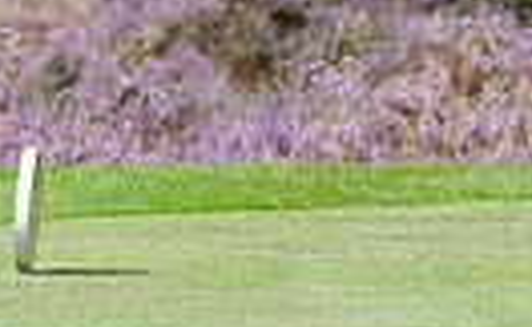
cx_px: 893
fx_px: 23874
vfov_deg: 0.8
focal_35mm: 1655
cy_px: -403
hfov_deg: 1.3
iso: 800
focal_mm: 220
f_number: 6.3
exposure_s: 1/1250
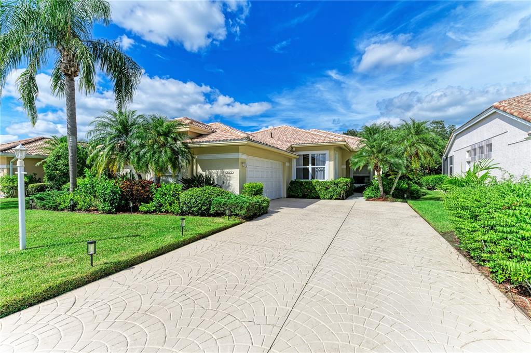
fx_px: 251
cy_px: 176
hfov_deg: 93.3
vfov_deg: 70.3
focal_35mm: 17
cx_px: 266
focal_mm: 17
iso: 200
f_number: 9
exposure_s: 1/1250
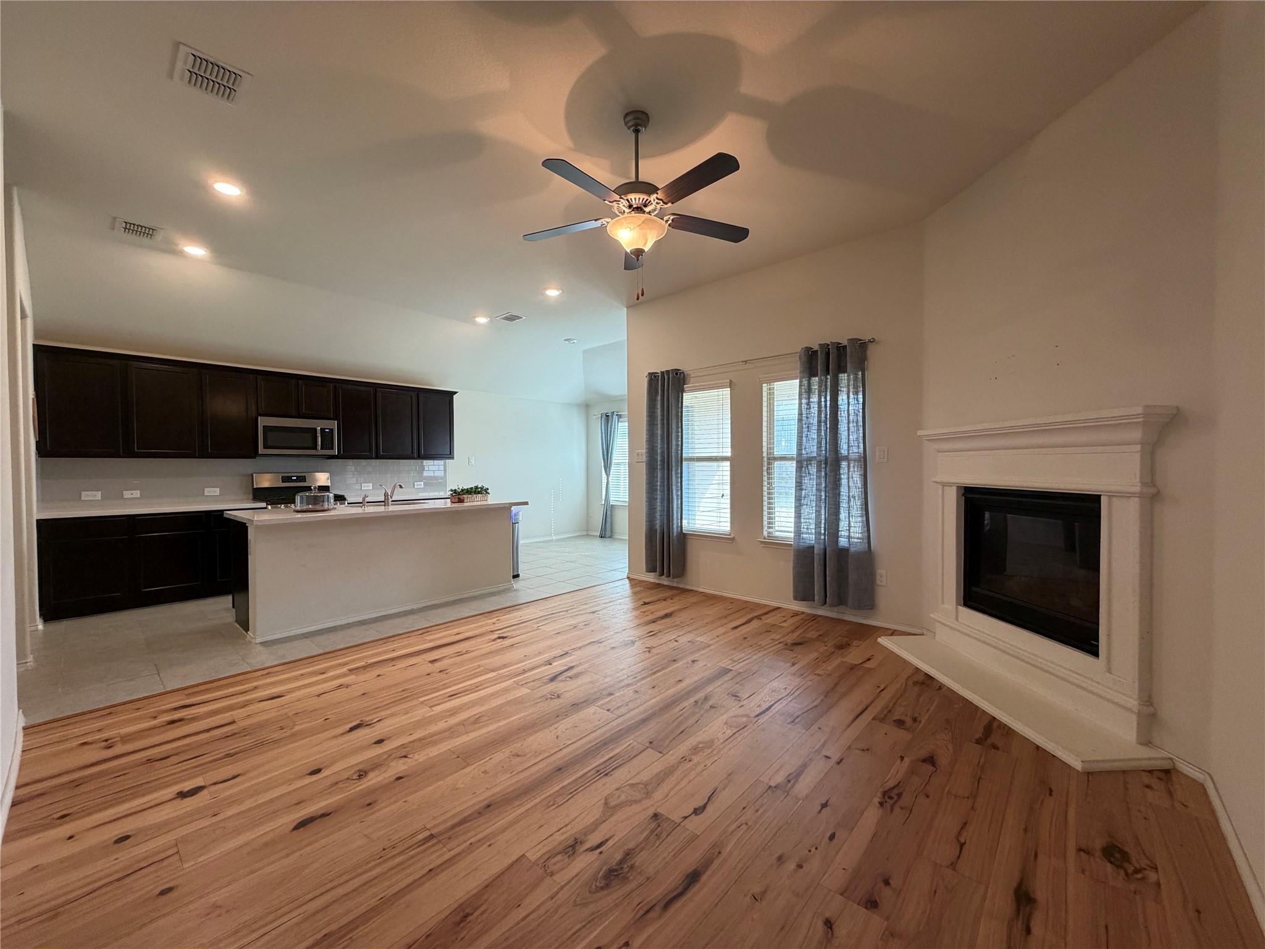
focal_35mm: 14
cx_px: 632
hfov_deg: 102.1
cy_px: 474
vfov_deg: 85.7
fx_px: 512
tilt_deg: -0.9
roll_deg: +0.1
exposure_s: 1/60
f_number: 2.2
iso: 200
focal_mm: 2.22
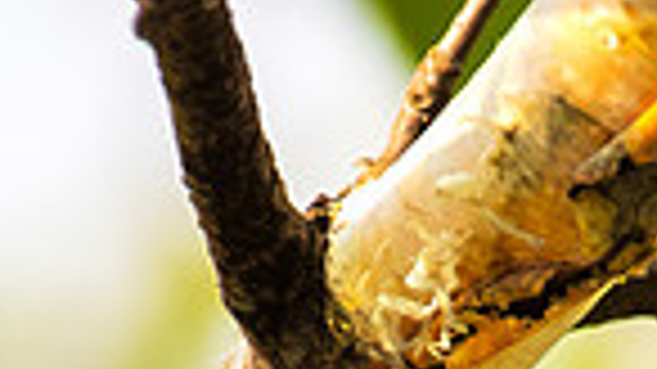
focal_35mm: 4030
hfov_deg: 0.5
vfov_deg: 0.3
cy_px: 889
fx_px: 70181
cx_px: 450
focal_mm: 500
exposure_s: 1/2000
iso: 800
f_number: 6.3
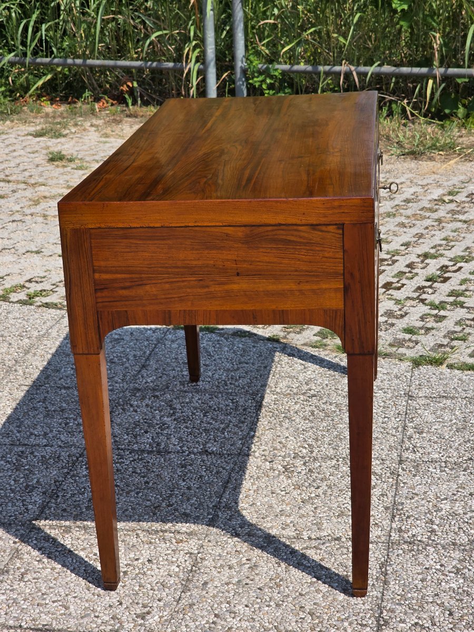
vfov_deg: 28.2
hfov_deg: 21.3
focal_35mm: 69
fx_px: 1260
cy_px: 316
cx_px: 237
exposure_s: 1/2246
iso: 50
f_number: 2.4
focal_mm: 7.9
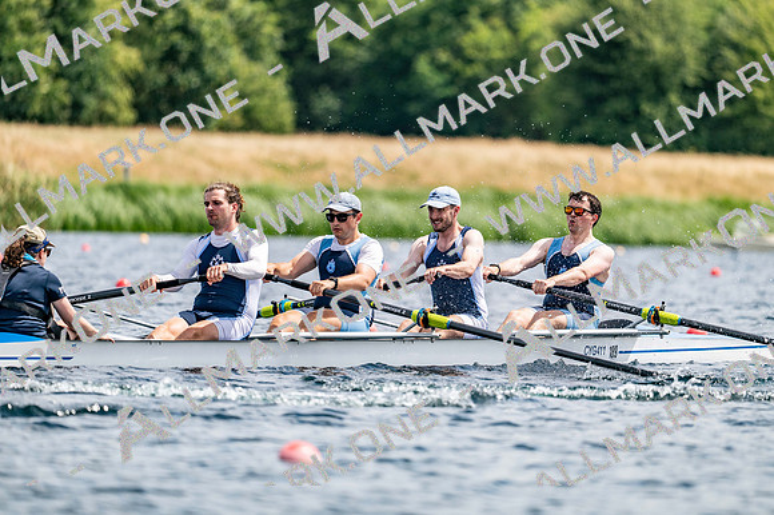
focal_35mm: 400
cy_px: 258
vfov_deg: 3.4
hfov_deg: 5.2
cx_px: 387
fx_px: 8597
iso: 280
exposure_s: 1/2500
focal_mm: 400
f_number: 4.5
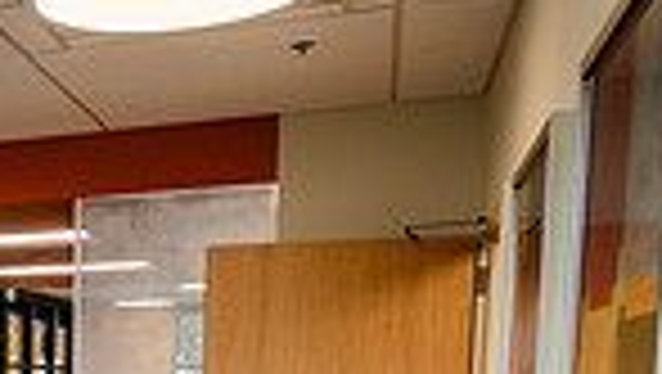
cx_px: -257
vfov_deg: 16.6
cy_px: 570
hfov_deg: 25.9
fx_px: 1160
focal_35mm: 66
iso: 640
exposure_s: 1/160
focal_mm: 16
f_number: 4
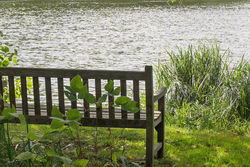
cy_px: 14
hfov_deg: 19.4
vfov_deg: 13.0
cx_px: 209
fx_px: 724
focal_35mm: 104
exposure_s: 1/400
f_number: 5.6
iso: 250
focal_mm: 29
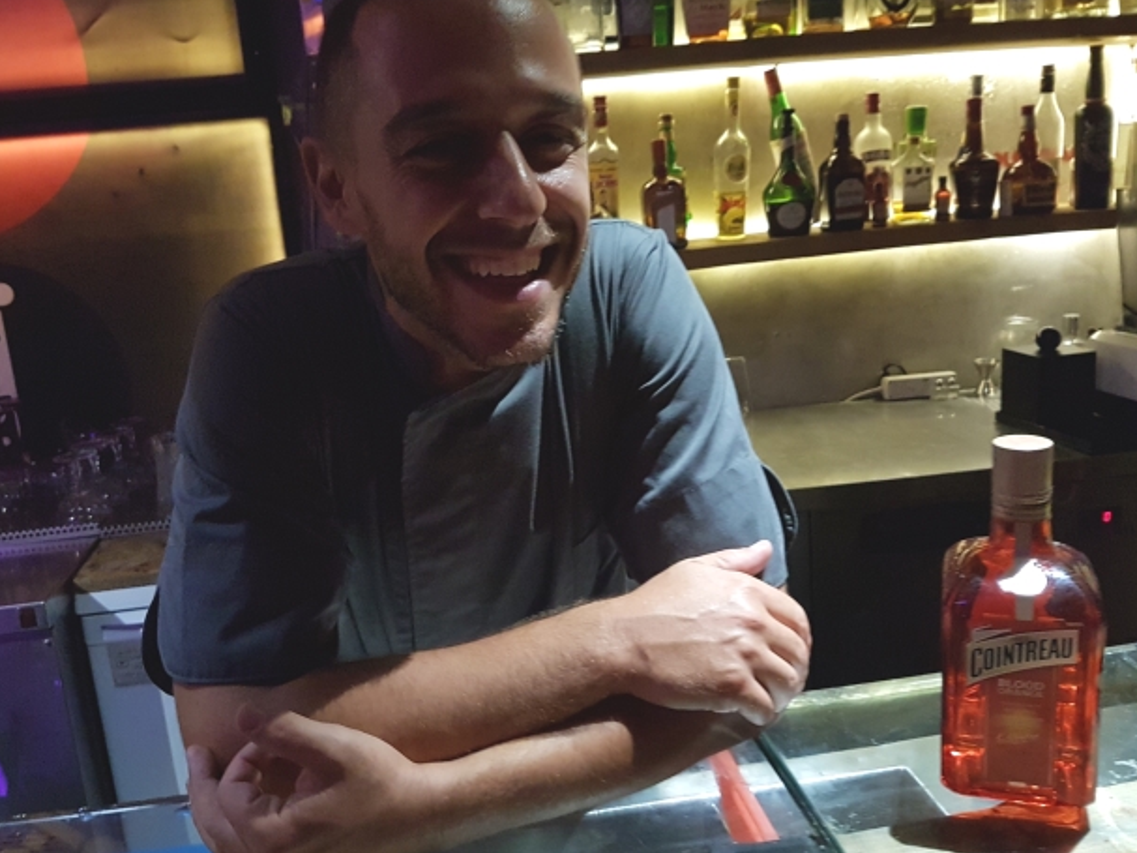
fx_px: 985
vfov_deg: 46.8
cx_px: 532
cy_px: 404
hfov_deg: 59.9
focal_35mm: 30
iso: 250
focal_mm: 4.2
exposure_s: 1/10
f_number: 1.7
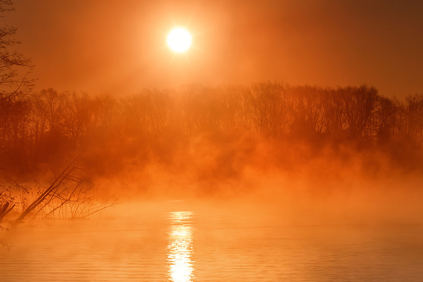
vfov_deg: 10.1
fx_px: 1598
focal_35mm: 136
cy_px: 154
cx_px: 176
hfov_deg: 15.1
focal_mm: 58.7
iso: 400
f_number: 8
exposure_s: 1/3500
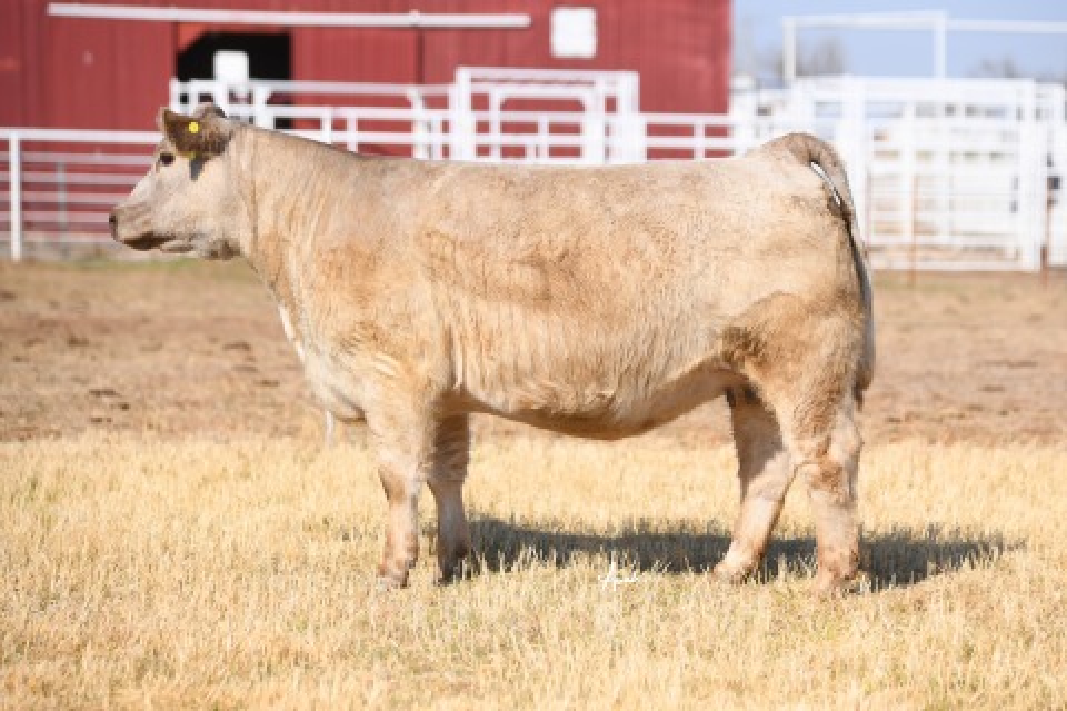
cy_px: 356
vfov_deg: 10.5
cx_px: 534
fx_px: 3853
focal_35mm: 130
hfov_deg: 15.8
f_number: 3.5
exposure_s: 1/1250
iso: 100
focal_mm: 130
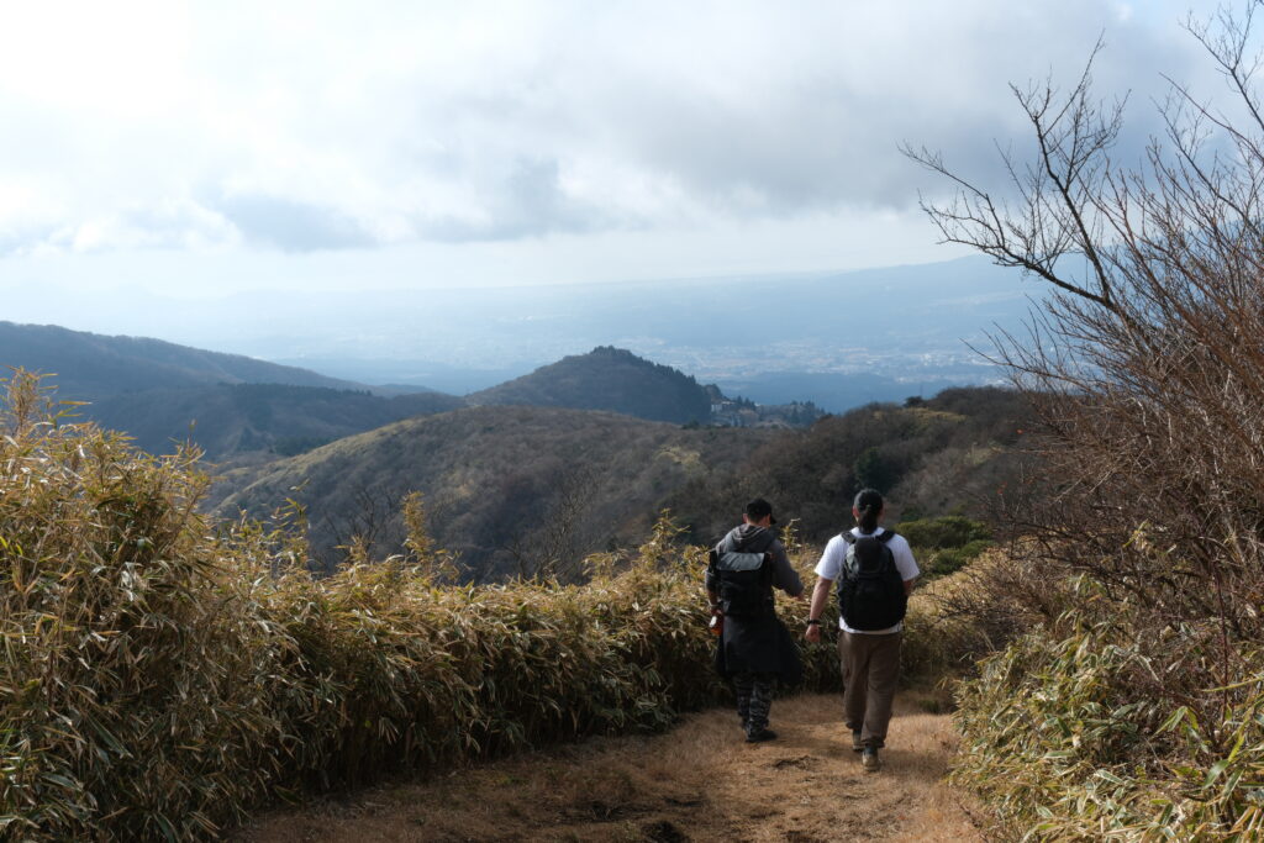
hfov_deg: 41.9
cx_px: 632
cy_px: 422
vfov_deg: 28.7
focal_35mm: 47
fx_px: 1650
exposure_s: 1/280
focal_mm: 31.4
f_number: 13
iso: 200
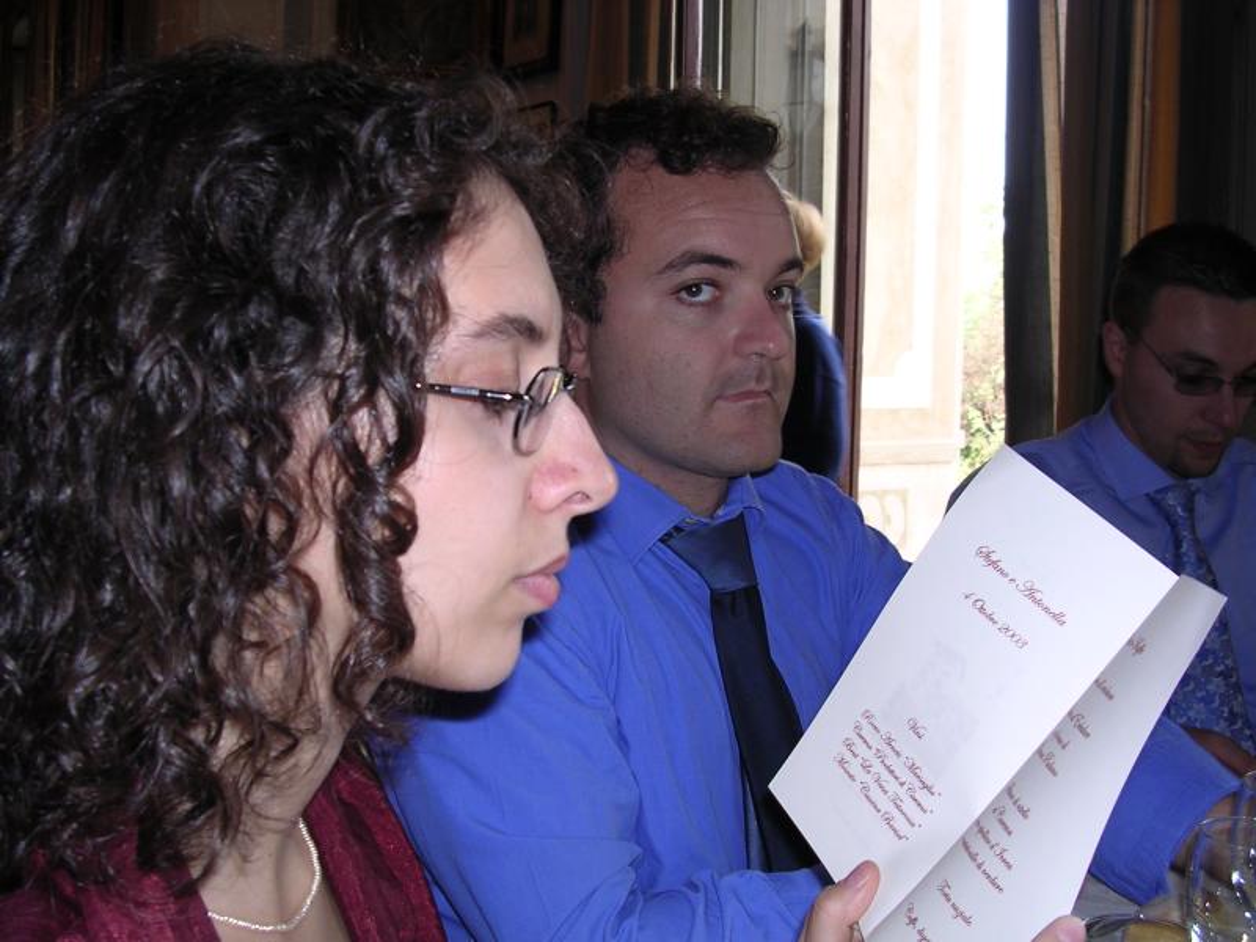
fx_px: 1379
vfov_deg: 37.7
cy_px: 471
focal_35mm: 38
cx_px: 628
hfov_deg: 49.0
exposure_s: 1/60.1
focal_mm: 5.8
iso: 100
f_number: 2.8
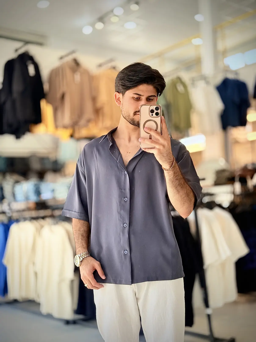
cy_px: 171
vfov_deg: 39.7
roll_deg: +5.1
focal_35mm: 48
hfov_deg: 30.3
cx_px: 128
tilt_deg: -17.6
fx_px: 473
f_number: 1.78
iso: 100
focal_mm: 6.76
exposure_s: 1/425
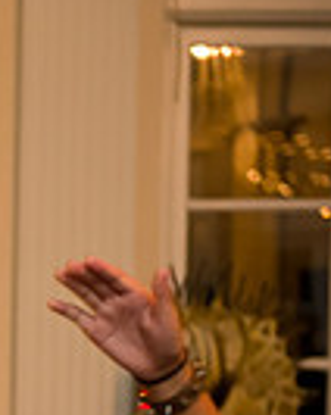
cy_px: 583
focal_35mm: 287
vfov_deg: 6.7
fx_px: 3523
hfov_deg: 5.2
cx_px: -521
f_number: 3.2
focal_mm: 70
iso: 1600
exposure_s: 1/125
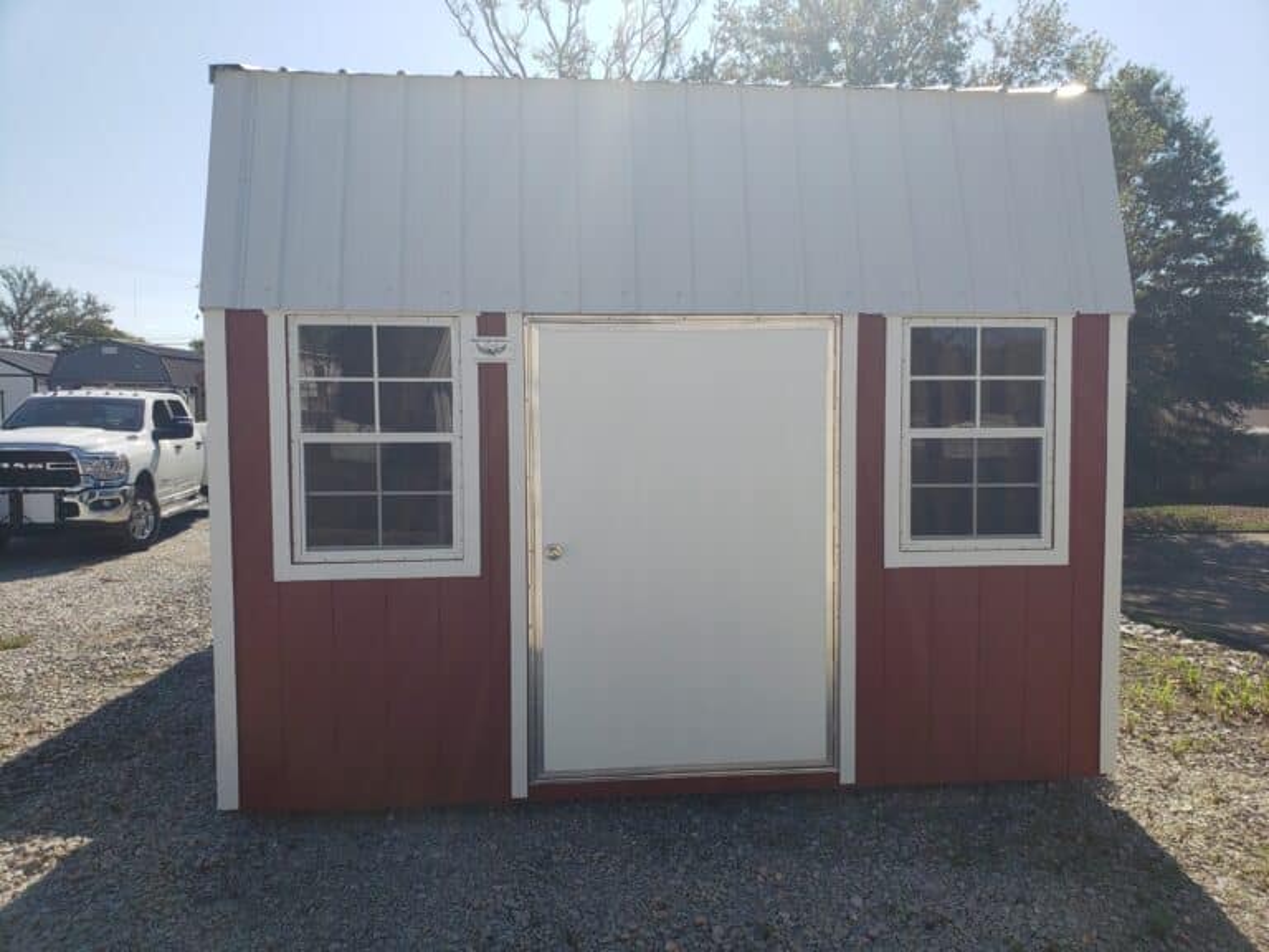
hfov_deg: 67.3
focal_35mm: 26
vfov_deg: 53.1
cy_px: 476
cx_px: 634
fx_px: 953
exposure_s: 1/1488
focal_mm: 4.3
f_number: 2.4
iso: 50
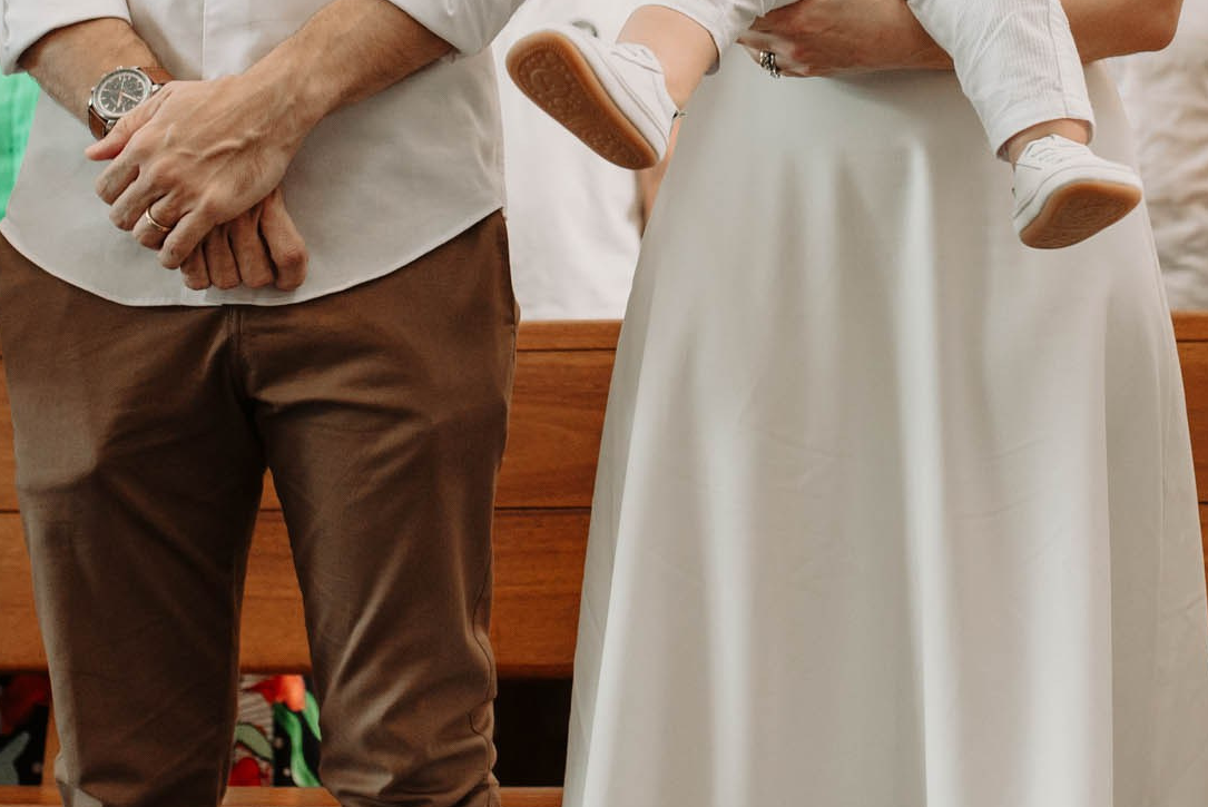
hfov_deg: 25.2
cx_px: 848
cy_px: -46
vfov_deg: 16.6
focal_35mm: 80
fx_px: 2686
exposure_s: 1/250
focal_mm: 35
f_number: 3.3
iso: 800
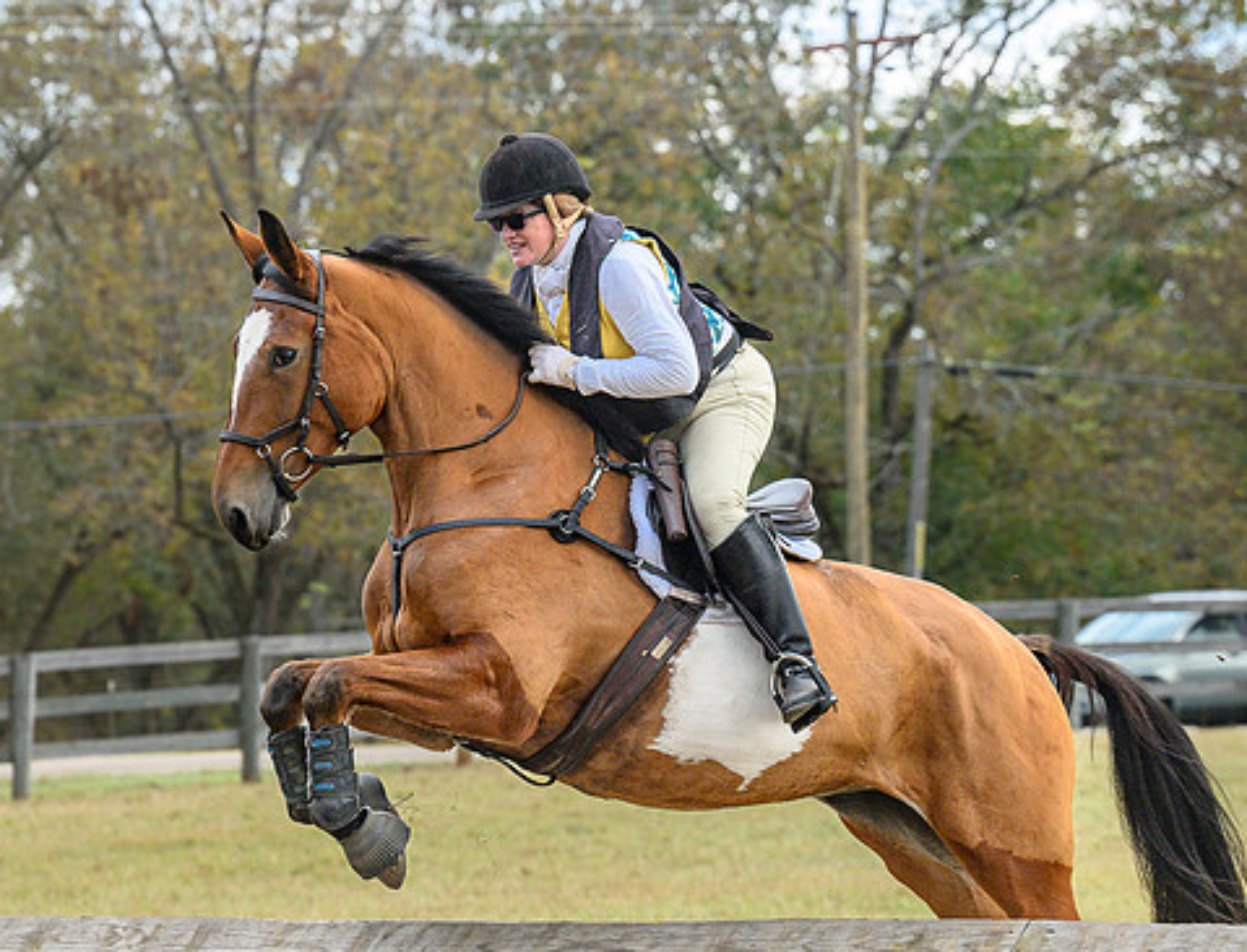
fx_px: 7290
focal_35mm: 201
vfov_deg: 7.5
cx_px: 314
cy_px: 521
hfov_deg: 9.8
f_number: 3.5
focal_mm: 90
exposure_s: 1/1000
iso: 640
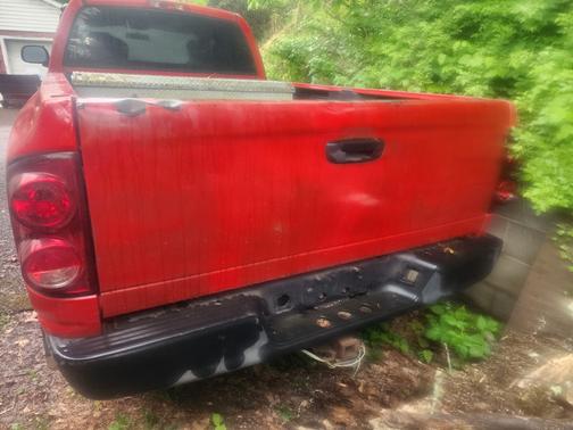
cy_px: 215
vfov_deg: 58.9
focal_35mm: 23
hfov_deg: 73.9
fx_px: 381
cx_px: 286
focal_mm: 6.4
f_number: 1.8
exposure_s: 1/120
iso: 200
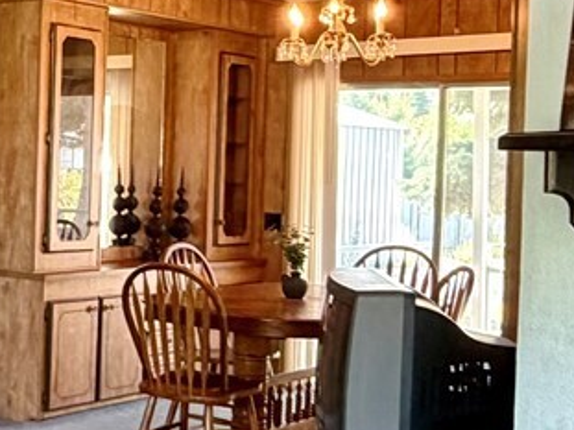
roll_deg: -1.6
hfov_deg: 25.5
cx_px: -17
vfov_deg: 20.4
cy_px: 194
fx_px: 1193
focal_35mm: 72
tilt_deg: -1.2
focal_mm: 2.22
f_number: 2.2
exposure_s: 1/60
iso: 250
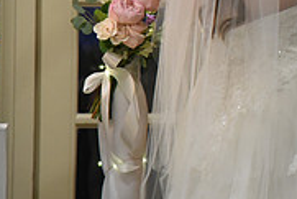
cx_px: 412
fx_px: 3170
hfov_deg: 5.3
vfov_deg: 3.6
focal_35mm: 384
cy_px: -17
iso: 4000
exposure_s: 1/30
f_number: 4
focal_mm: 120
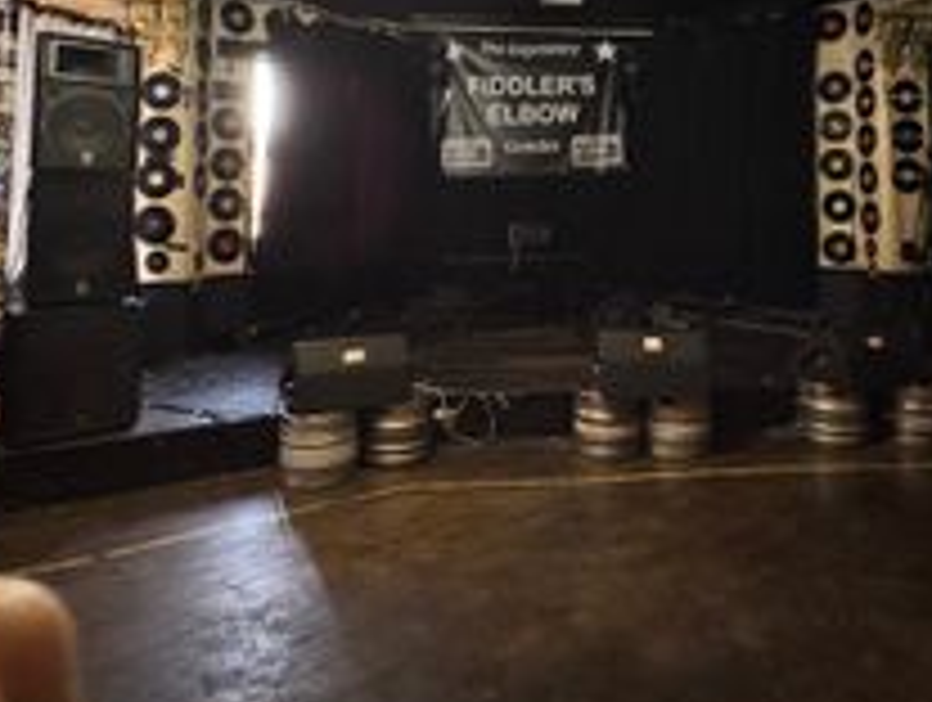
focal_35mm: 27
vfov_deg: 48.8
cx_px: 545
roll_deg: +0.7
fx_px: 728
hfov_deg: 64.8
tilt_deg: +4.7
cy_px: 148
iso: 1250
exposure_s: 1/50
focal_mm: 2.22
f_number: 2.2
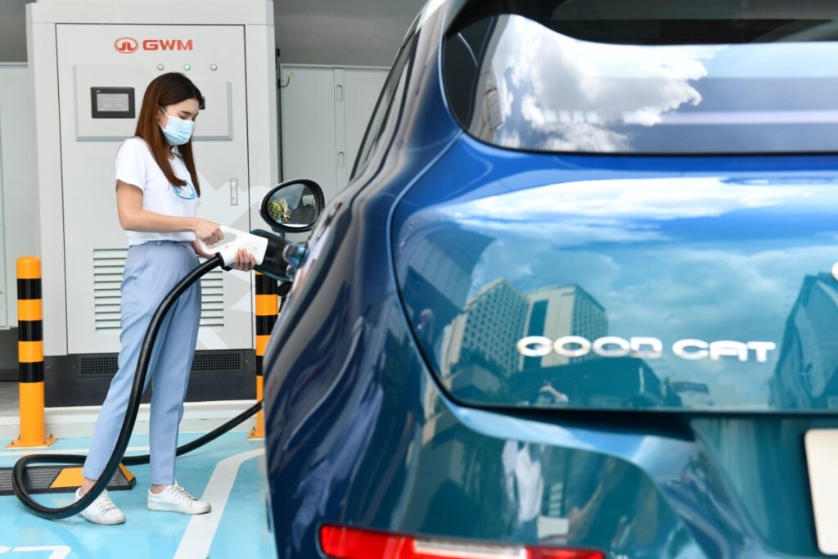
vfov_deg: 26.0
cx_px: 419
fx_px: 1211
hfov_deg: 38.2
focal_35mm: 52
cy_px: 280
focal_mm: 52
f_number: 4.5
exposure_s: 1/500
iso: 400
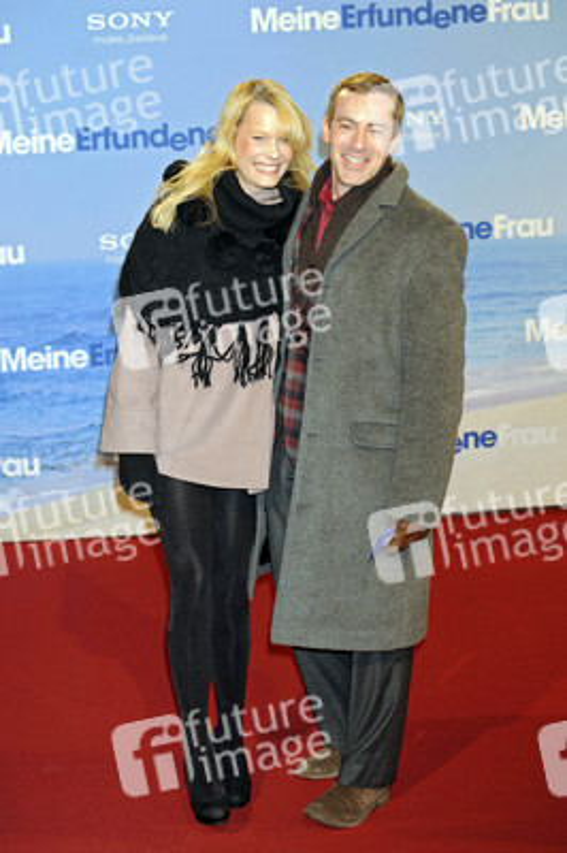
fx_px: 1656
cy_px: 426
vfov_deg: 28.9
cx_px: 284
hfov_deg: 19.4
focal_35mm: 70
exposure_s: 1/160
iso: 800
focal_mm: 70
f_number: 5.6
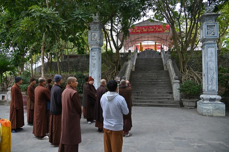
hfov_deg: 73.8
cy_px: 76
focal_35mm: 24
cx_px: 114
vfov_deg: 53.0
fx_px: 153
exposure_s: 1/100
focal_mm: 24
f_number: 4
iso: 200
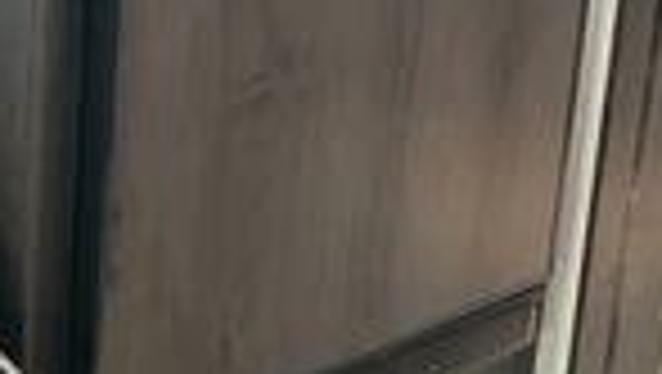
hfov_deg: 24.6
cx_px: 207
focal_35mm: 86
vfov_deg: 13.1
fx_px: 1511
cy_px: -230
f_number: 1.8
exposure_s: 1/60
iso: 100
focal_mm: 3
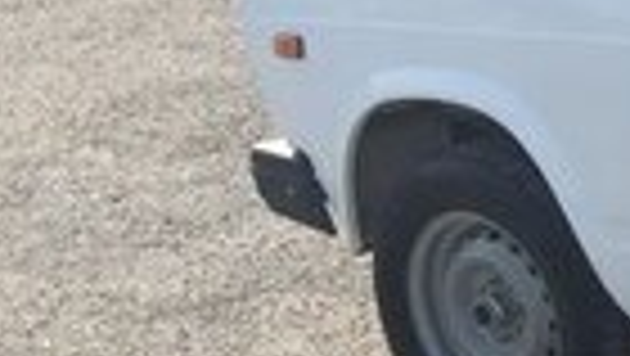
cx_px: 1458
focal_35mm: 149
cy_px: 232
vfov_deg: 8.2
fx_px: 2491
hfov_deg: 12.0
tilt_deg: -14.7
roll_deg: +2.8
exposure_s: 1/1099
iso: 32
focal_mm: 4.15
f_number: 2.2
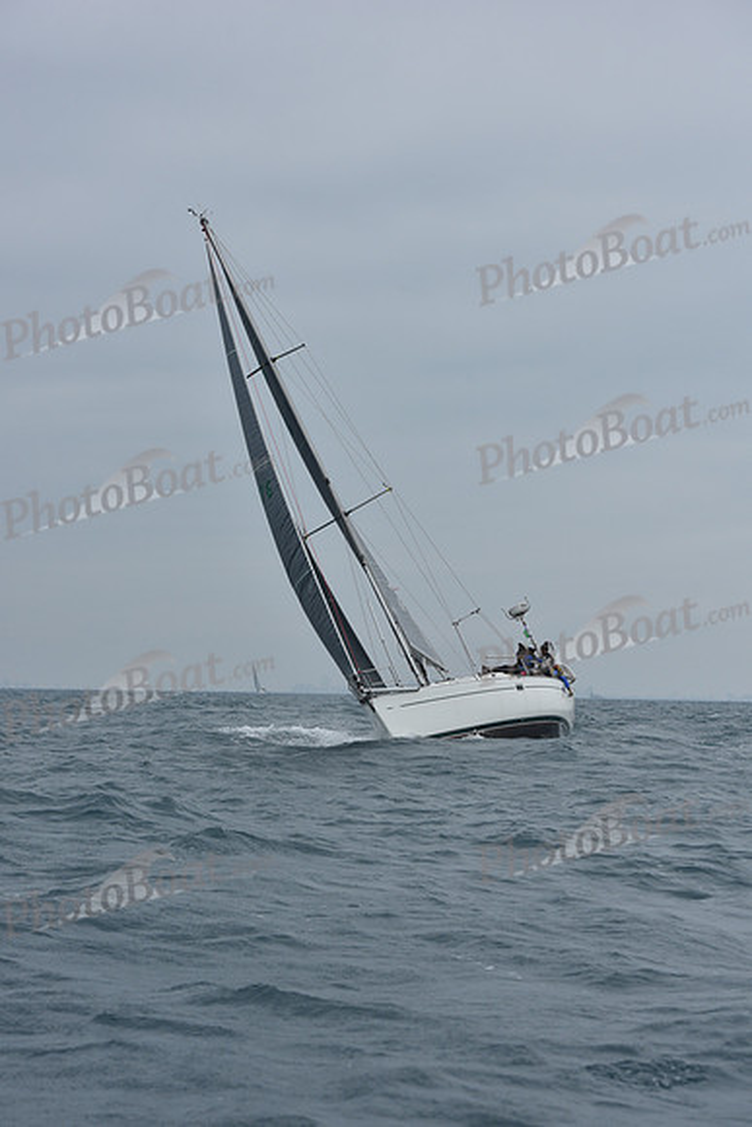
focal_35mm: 92
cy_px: 564
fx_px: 2881
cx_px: 376
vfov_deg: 22.1
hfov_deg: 14.9
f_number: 7.1
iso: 250
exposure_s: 1/800
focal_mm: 92
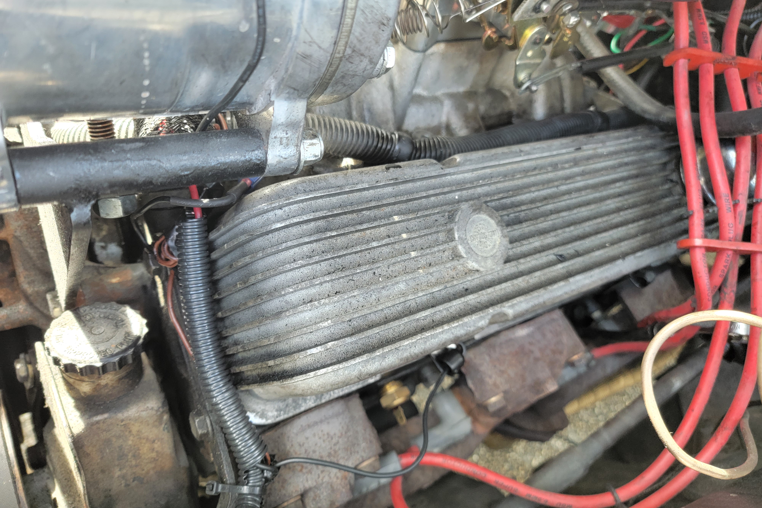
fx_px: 529
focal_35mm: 25
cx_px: 381
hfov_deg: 71.5
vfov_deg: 51.3
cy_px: 250
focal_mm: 6.7
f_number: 1.8
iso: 200
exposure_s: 1/119
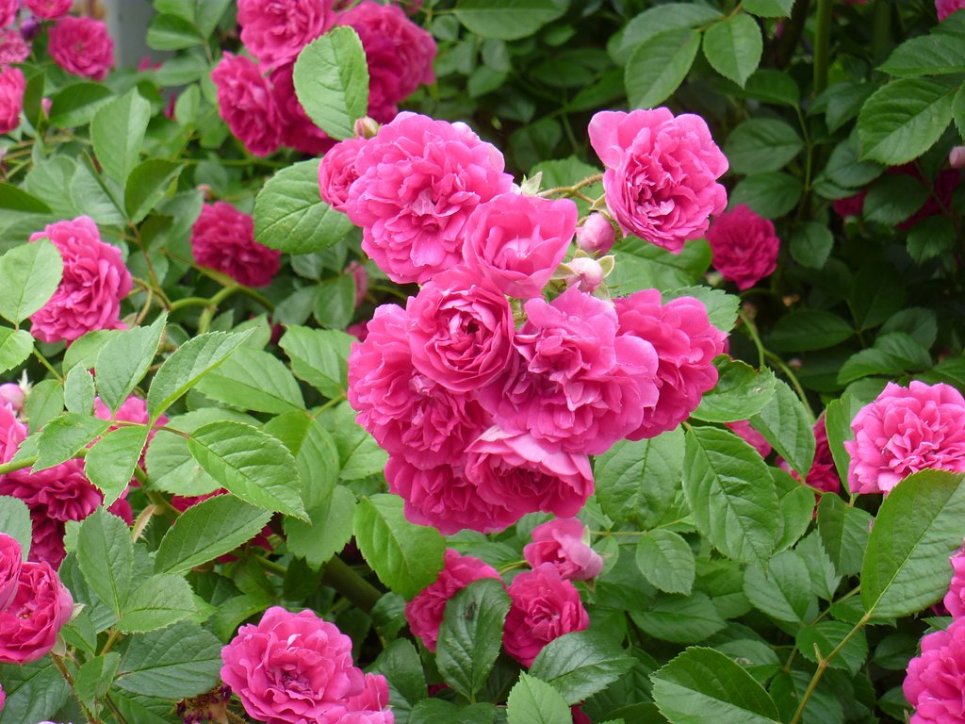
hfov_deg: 24.1
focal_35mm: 81
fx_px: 2258
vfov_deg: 18.2
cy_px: 362
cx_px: 482
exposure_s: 1/20
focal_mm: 14.5
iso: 100
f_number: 5.3
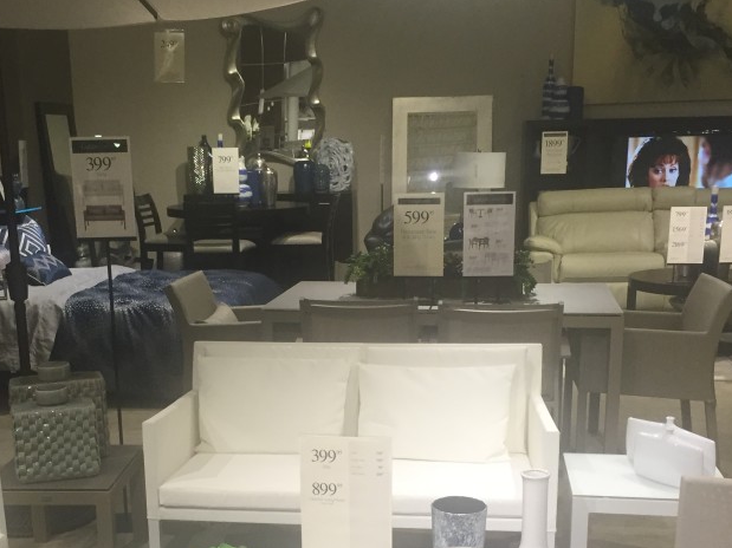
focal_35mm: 48
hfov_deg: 39.6
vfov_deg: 29.8
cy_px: 409
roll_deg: +0.0
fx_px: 1015
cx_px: 322
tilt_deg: -14.9
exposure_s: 1/30
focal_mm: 4.15
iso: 50
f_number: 2.2
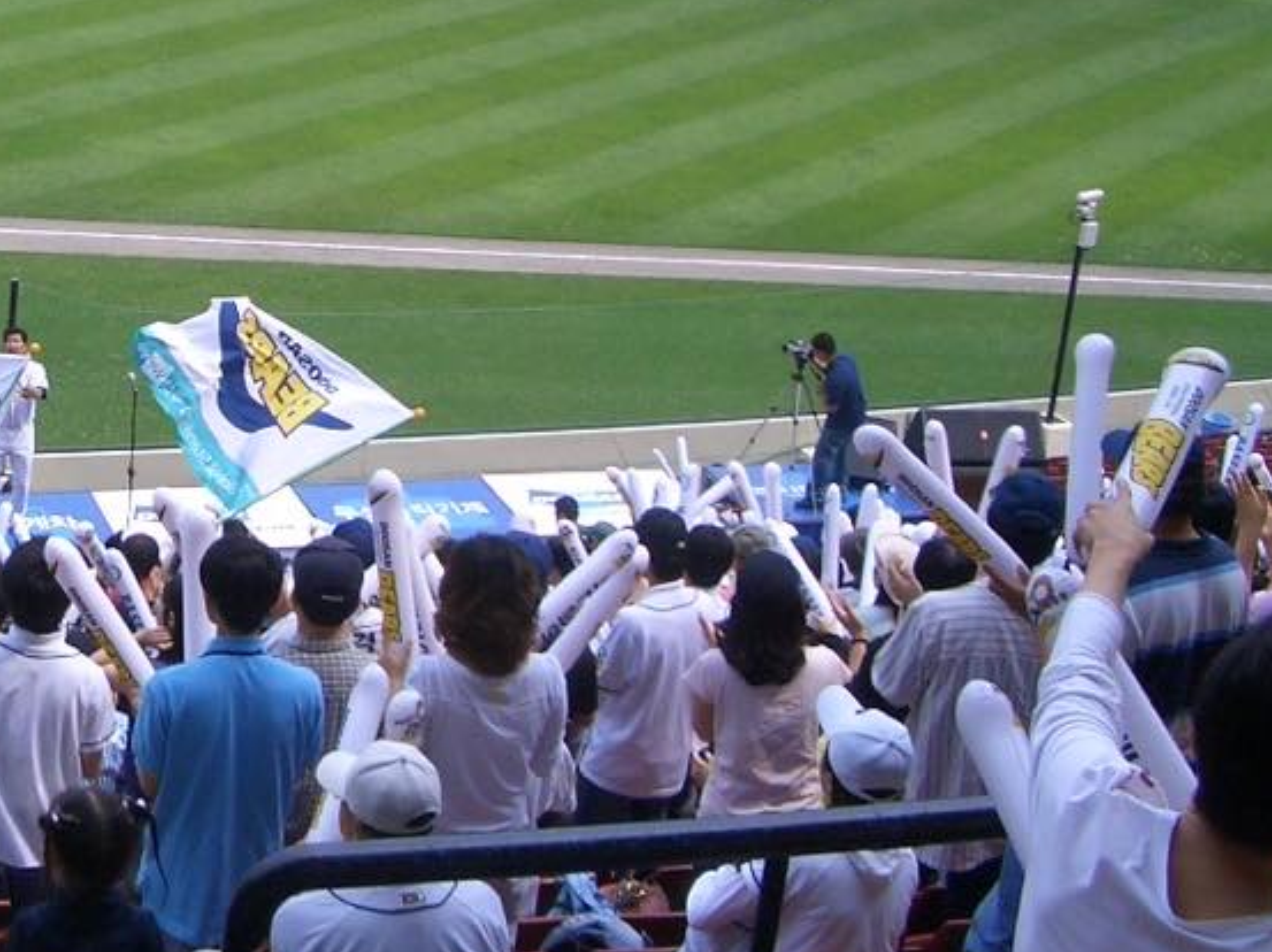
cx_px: 64
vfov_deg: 19.2
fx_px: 2791
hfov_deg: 24.7
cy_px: 175
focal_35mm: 76
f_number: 4.3
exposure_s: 1/500
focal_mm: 5.8
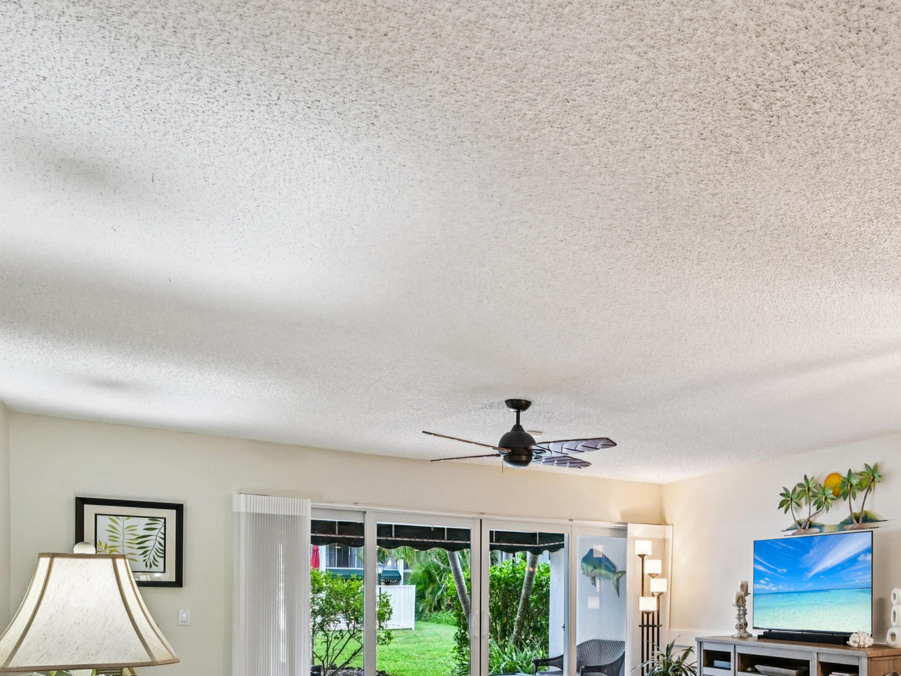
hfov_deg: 58.9
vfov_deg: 45.4
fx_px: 729
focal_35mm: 28
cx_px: 710
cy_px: 600
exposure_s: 1/20
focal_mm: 14
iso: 800
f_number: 8
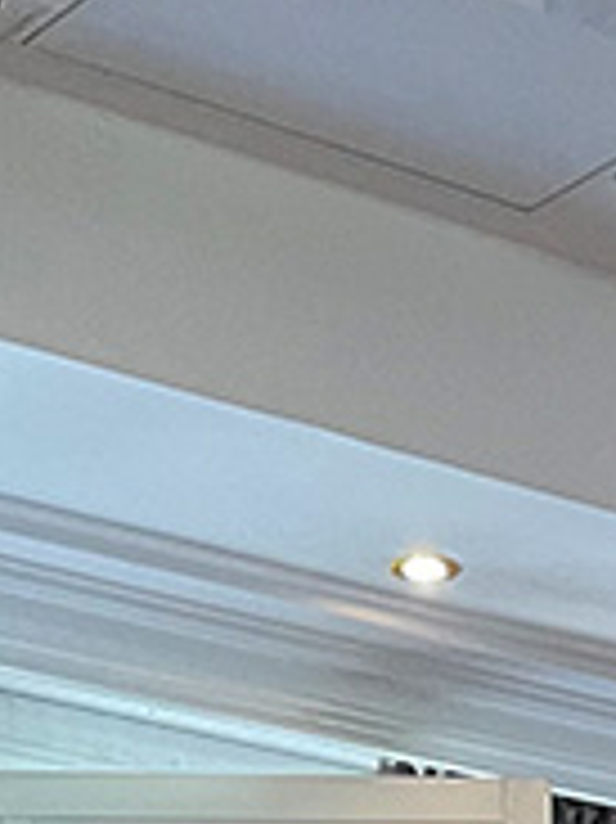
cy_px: 2380
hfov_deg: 9.6
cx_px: 823
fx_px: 3611
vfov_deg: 10.1
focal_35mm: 152
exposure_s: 1/50
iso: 320
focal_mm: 5.1
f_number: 1.6
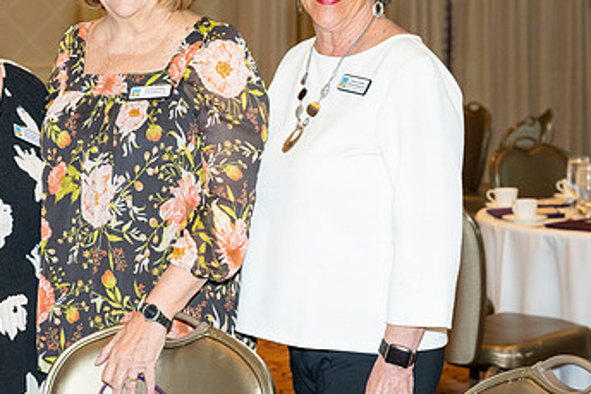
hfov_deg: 18.8
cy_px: 151
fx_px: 1772
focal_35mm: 108
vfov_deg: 12.7
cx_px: 134
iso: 1000
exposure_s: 1/100
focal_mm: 64
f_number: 5.6
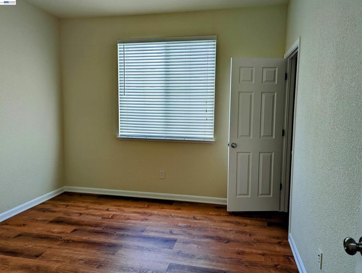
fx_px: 251
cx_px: 181
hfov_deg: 71.5
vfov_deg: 56.9
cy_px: 136
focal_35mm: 24
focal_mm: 6.81
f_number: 1.85
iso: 38
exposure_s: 1/172
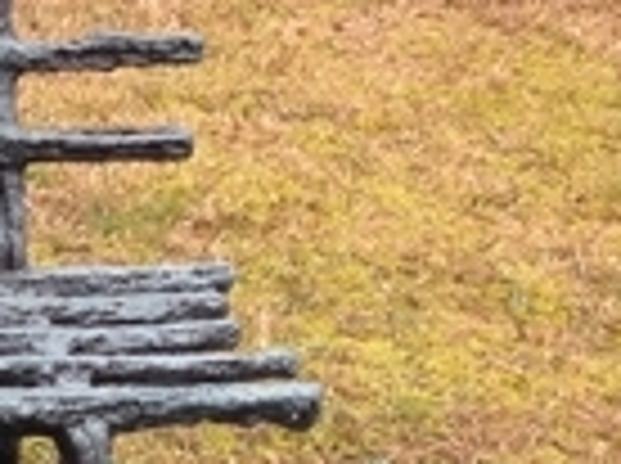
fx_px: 3438
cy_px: 140
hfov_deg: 9.7
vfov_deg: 7.7
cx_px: -598
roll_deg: +1.2
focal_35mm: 192
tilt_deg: -19.7
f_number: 2.4
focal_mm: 4.12
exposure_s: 1/212
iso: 50
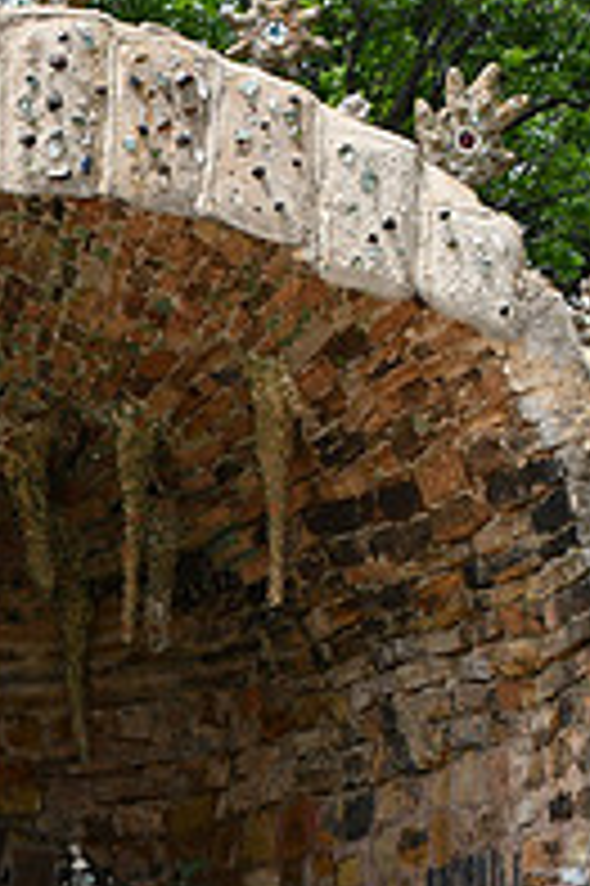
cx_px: 23
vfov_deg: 19.1
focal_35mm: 106
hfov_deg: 12.8
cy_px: 740
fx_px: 2610
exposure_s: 1/250
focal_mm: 24
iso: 180
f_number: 8
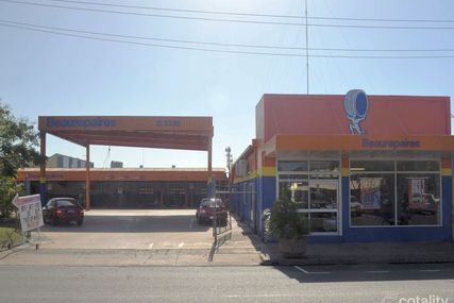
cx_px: 216
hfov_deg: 57.2
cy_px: 157
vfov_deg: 40.0
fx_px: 416
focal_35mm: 33
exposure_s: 1/200
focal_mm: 20
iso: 100
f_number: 7.1
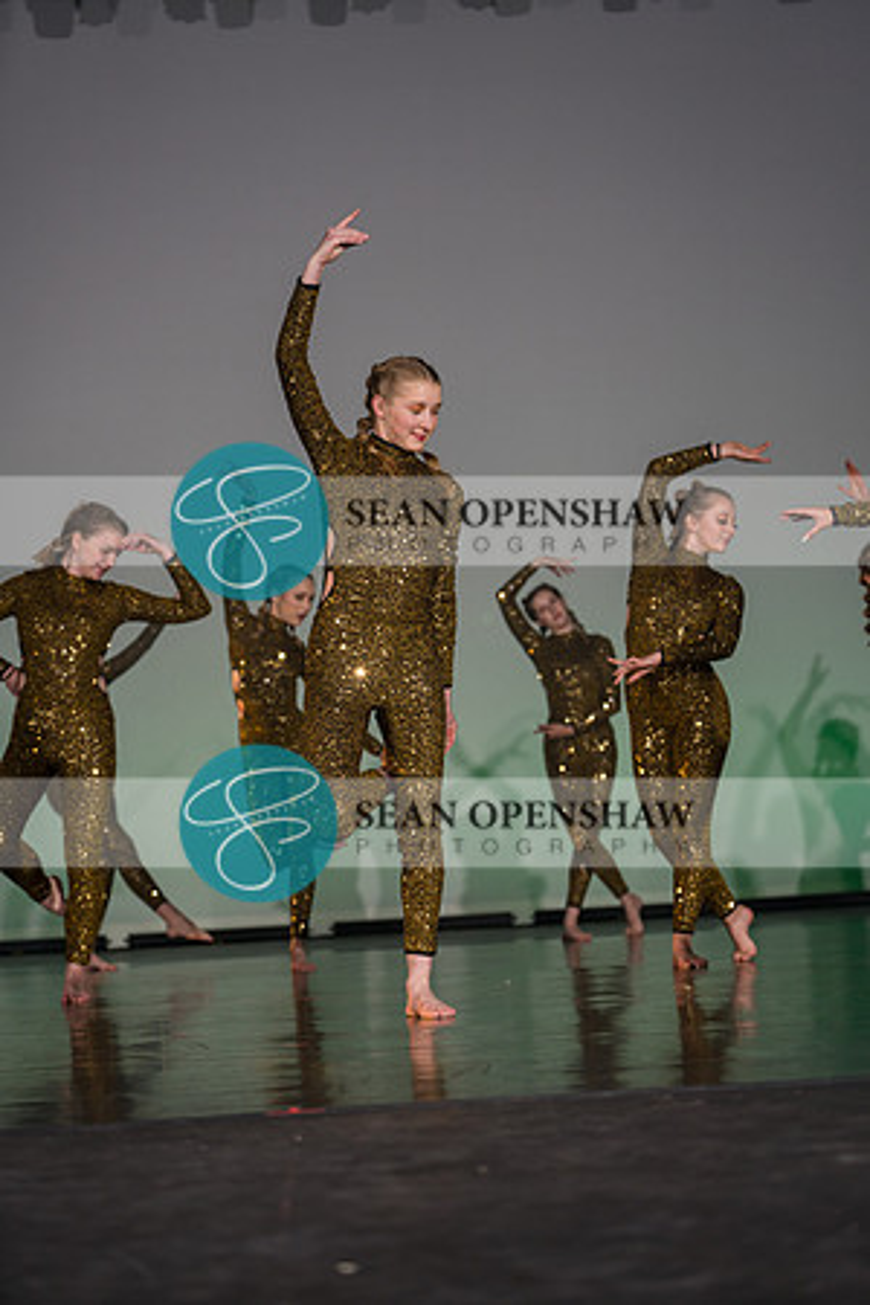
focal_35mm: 79
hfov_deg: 17.3
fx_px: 2864
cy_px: 652
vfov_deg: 25.7
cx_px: 435
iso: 400
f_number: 2.8
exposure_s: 1/500
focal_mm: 79
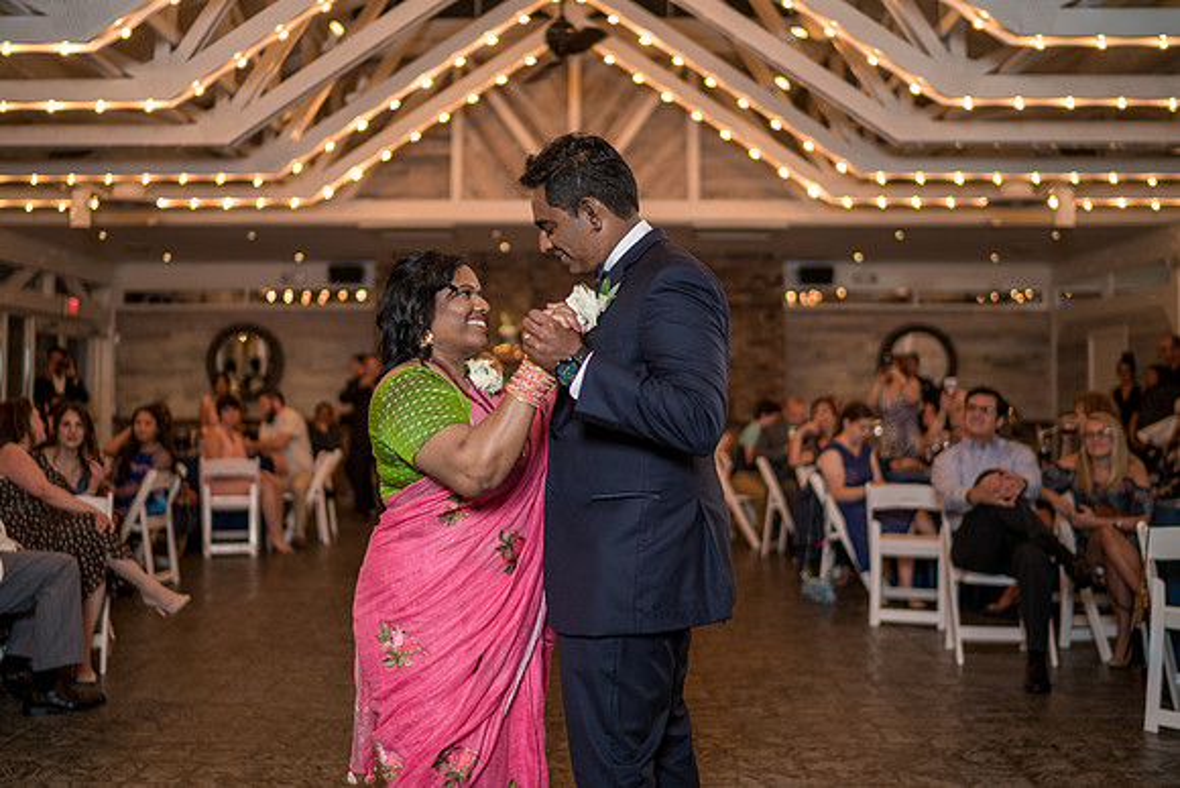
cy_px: 352
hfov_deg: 49.6
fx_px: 1276
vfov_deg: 34.3
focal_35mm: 39
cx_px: 570
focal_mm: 35
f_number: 1.4
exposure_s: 1/200
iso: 250
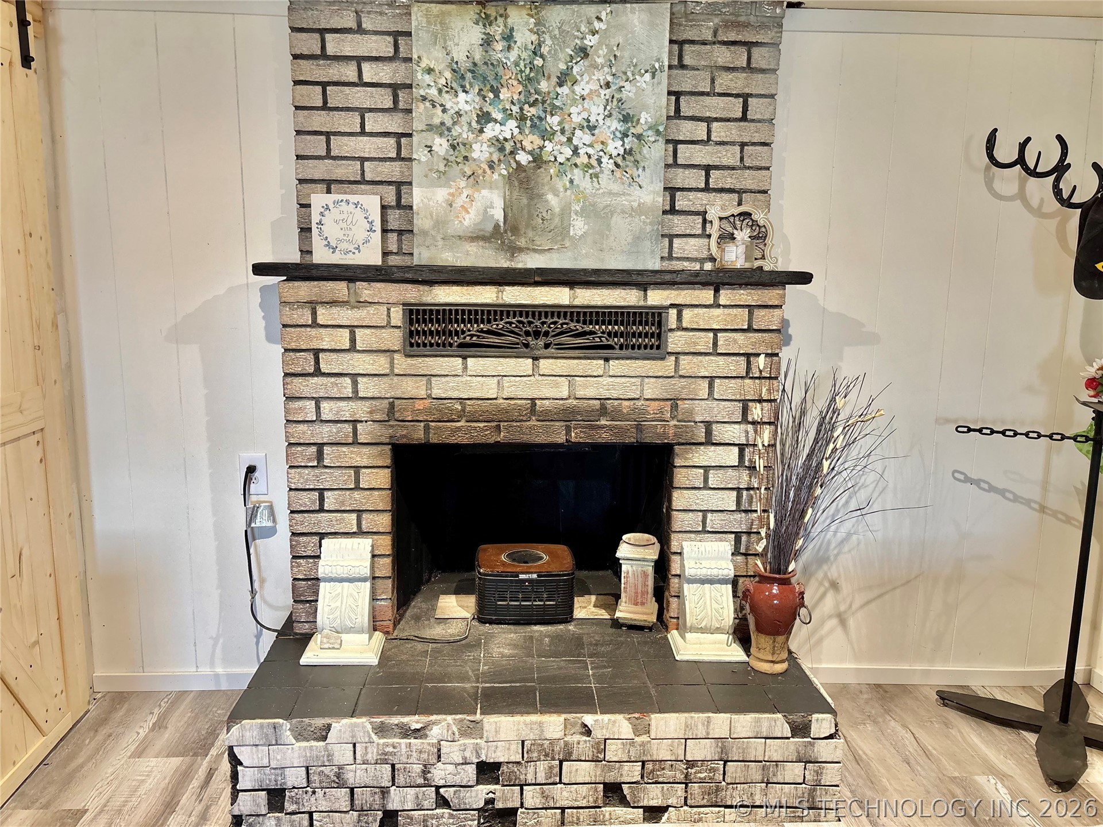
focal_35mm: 26
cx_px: 552
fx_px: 828
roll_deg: -1.3
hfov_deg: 67.3
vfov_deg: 53.1
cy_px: 414
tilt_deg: -9.0
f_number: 1.6
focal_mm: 5.96
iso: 160
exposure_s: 1/60
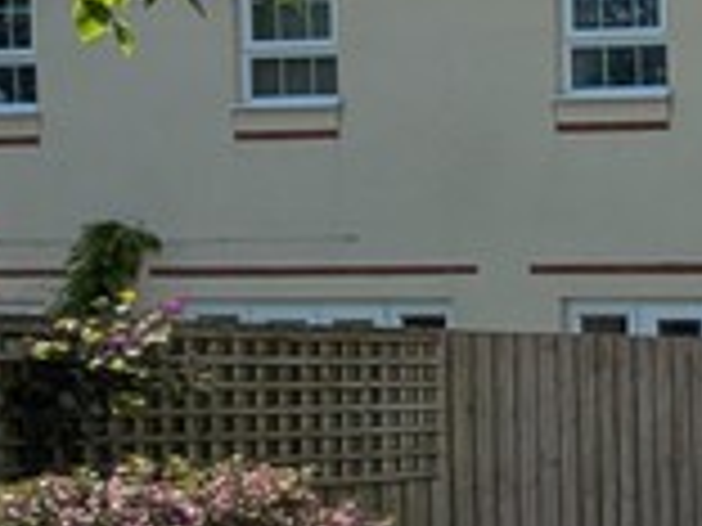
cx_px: 1692
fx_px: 1866
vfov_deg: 15.9
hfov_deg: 14.3
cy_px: 456
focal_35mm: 92
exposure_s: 1/2747
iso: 46
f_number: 2.2
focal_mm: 1.83
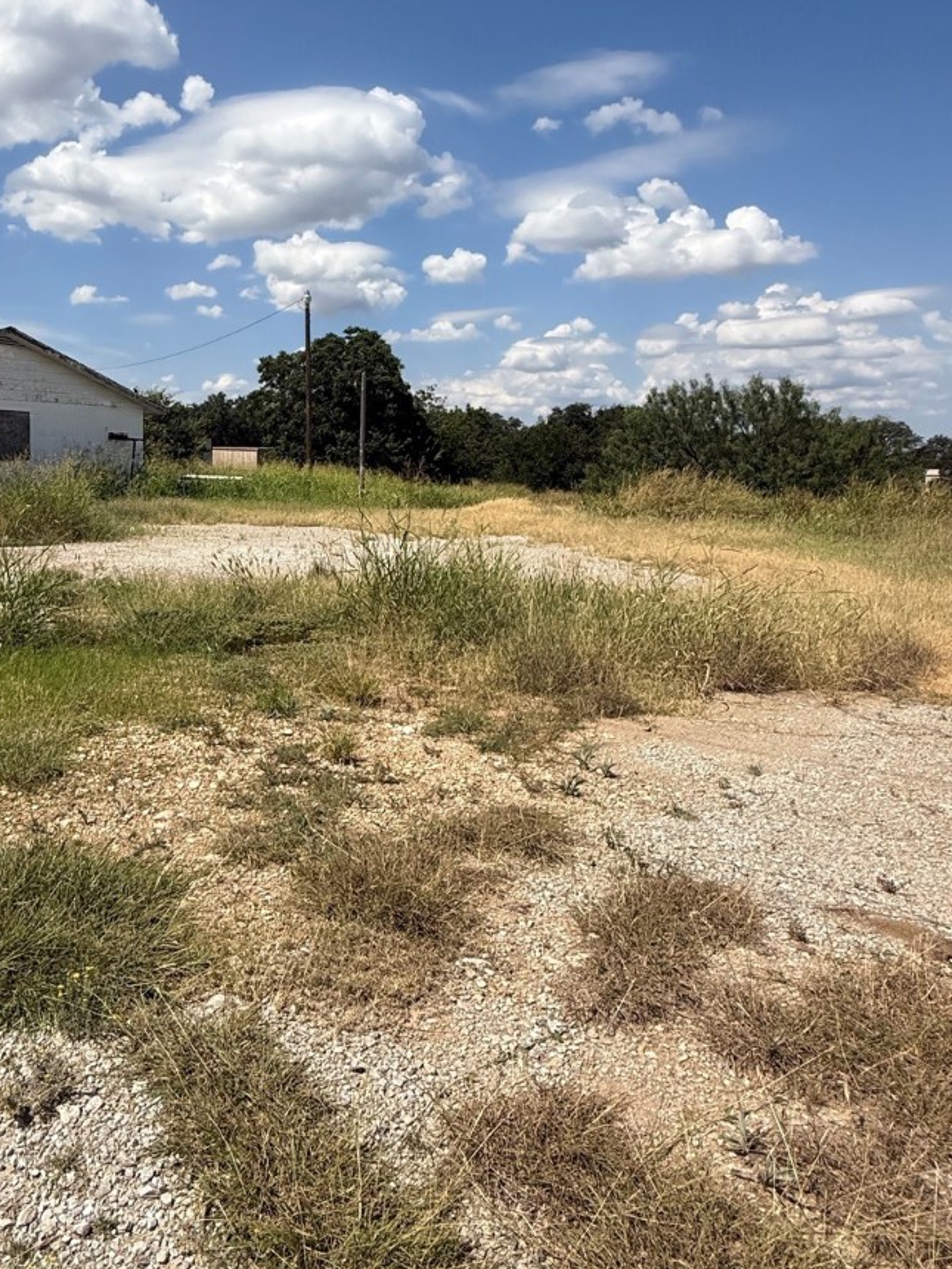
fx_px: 917
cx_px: 269
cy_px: 508
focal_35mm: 25
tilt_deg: -2.1
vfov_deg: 68.7
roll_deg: -0.6
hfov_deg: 53.0
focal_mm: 2.22
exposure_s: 1/3891
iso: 50
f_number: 2.2
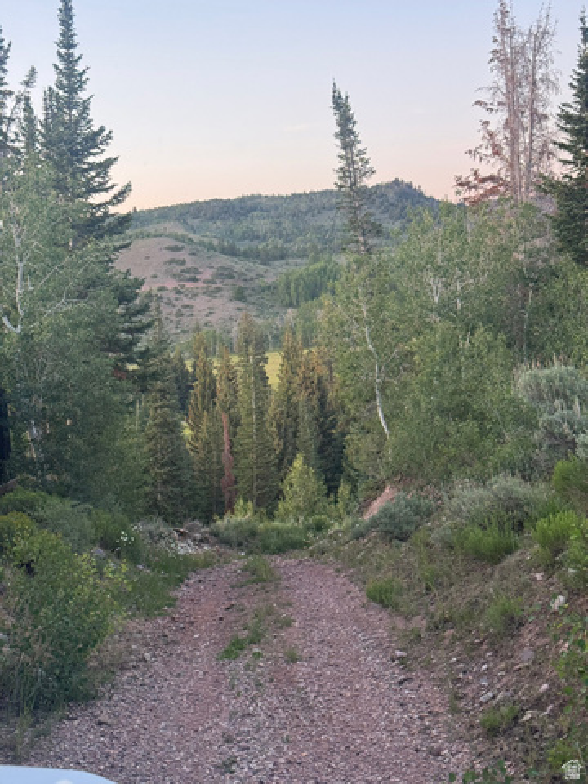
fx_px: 1087
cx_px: 294
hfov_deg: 30.3
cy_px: 392
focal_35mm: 48
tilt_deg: -6.8
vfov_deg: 39.7
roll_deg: +4.3
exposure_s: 1/60
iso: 125
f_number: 1.78
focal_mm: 6.76
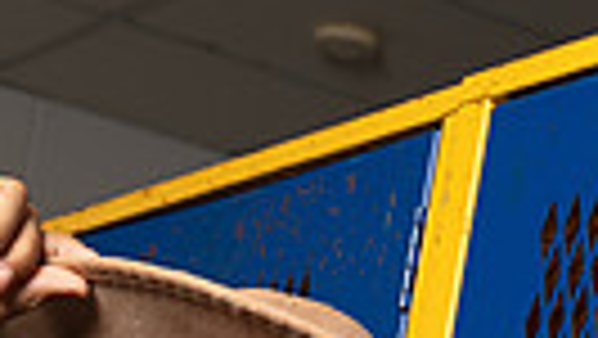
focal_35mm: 170
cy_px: 964
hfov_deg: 12.5
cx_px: 18
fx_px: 2697
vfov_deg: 6.6
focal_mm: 48
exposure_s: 1/250
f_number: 8
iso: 125
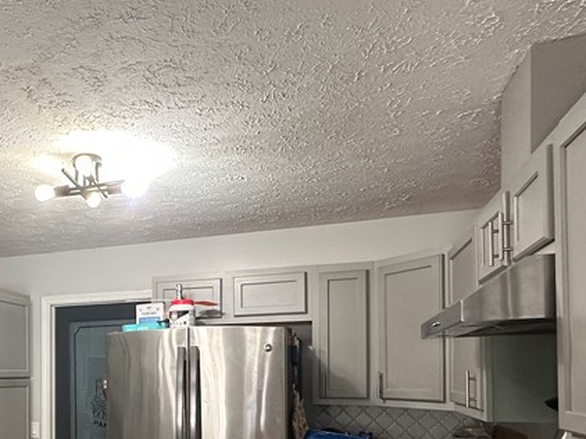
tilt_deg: +0.2
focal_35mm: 34
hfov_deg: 49.9
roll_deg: +1.0
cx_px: 97
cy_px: 376
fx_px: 575
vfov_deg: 39.4
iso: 250
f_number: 2.2
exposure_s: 1/120
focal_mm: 2.22
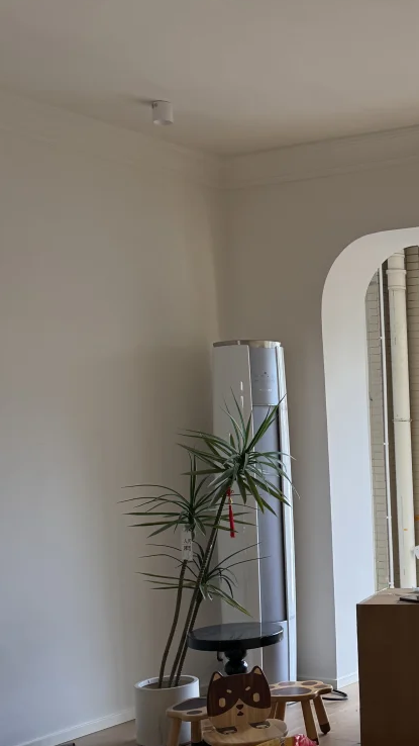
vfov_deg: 40.0
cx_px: 525
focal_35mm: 51
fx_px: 1008
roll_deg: +0.5
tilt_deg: -4.7
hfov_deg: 21.5
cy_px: 510
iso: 100
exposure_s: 1/238
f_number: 1.78
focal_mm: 6.76
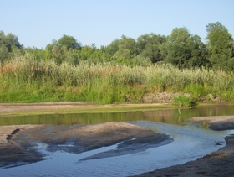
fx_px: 413
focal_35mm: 61
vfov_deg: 23.9
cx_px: 83
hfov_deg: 31.4
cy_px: 127
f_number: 7.7
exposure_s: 1/125
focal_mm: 6.3
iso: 80
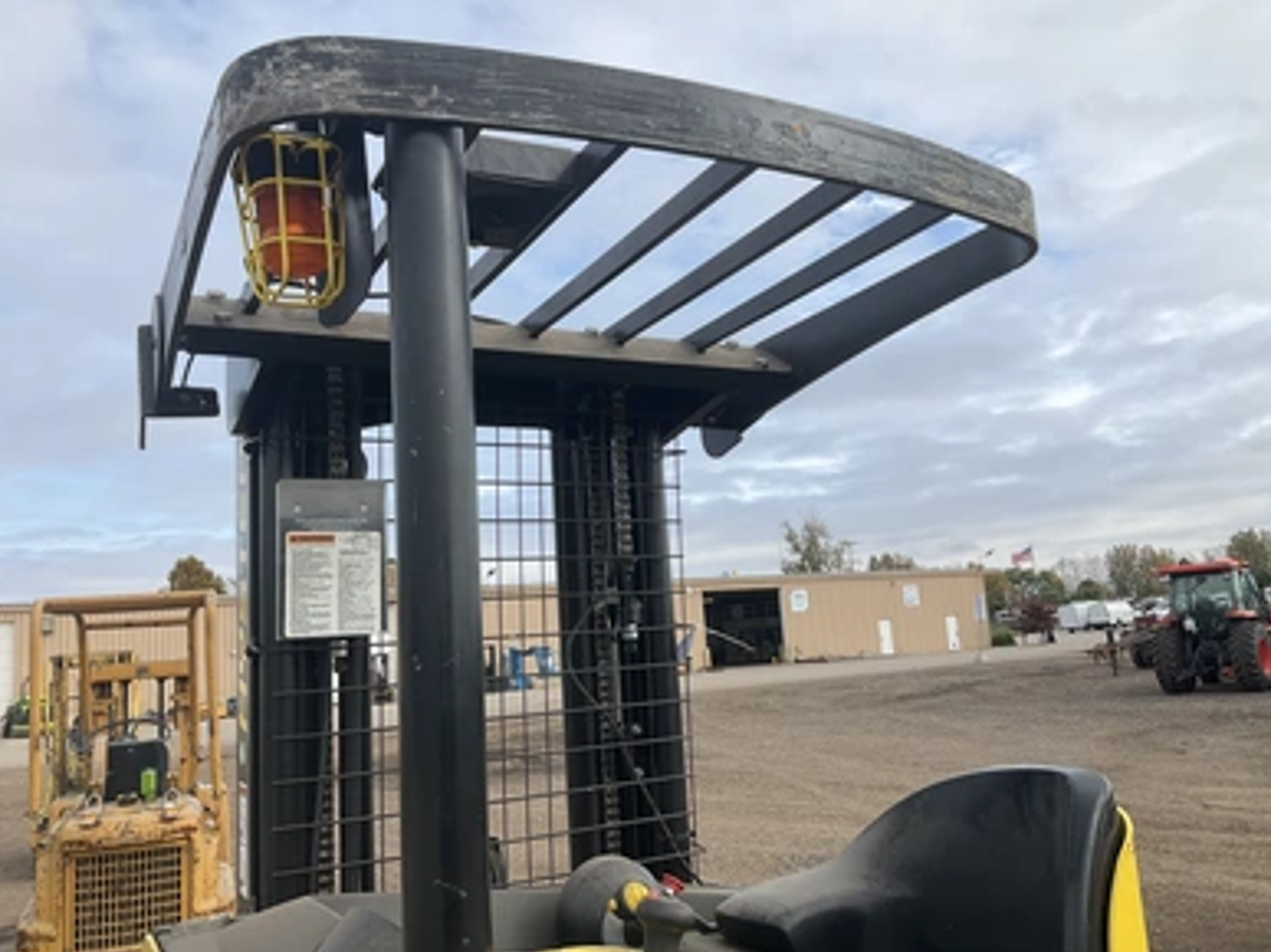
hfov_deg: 60.0
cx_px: 647
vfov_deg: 46.8
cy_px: 466
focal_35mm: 30
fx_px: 1101
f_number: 1.8
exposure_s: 1/962
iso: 25
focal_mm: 3
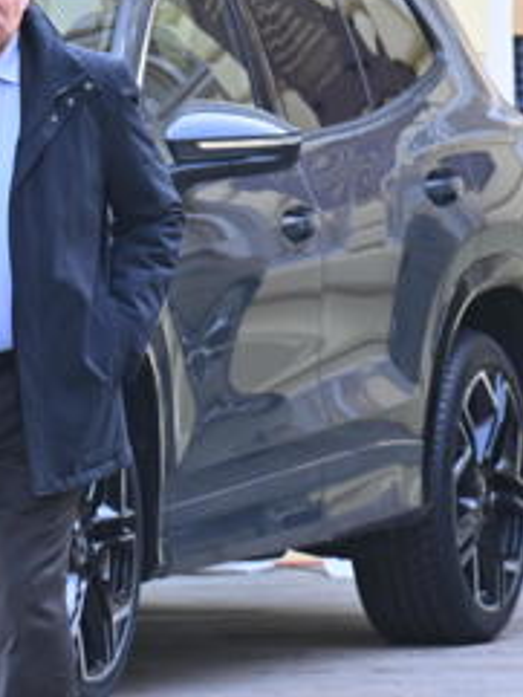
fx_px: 16182
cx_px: -139
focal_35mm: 804
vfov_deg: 2.5
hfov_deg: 1.9
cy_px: 324
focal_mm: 195
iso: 800
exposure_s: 1/200
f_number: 5.6
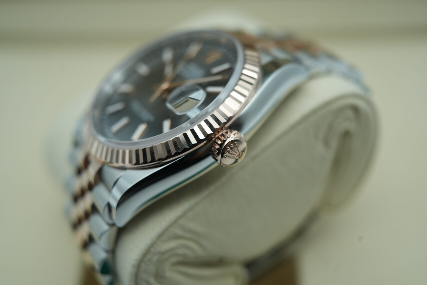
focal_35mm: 35
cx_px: 214
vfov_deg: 37.9
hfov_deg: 54.4
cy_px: 142
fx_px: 415
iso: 400
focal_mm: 35
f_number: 5
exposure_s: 1/250
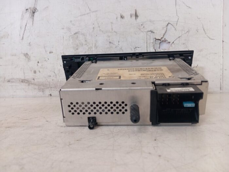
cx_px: 114
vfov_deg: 49.9
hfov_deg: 63.4
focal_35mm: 28
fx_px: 185
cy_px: 86
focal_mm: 4.22
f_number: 1.8
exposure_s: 1/33.3
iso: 325
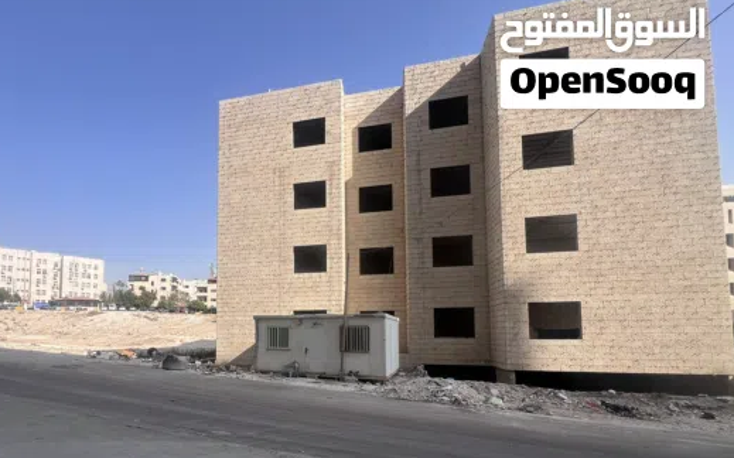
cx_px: 287
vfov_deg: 65.8
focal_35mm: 17
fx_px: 340
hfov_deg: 92.9
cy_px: 312
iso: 32
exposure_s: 1/1410
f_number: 1.8
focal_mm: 1.57
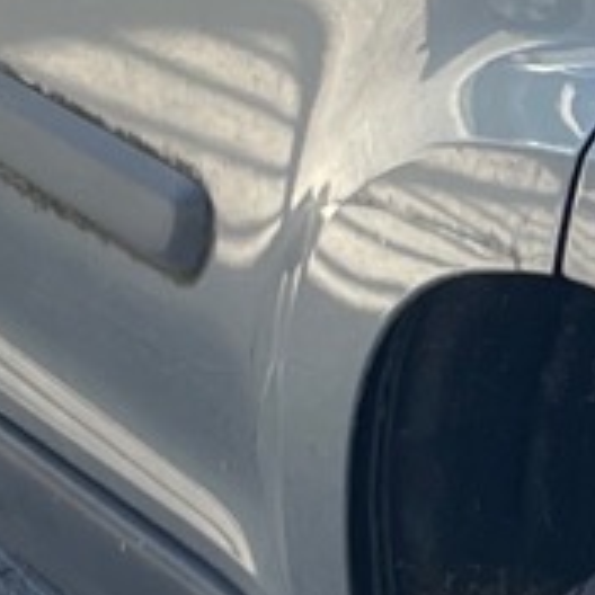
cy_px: 34
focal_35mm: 235
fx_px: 4570
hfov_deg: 7.0
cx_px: 1498
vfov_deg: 7.4
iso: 32
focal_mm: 4.2
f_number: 1.6
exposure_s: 1/567
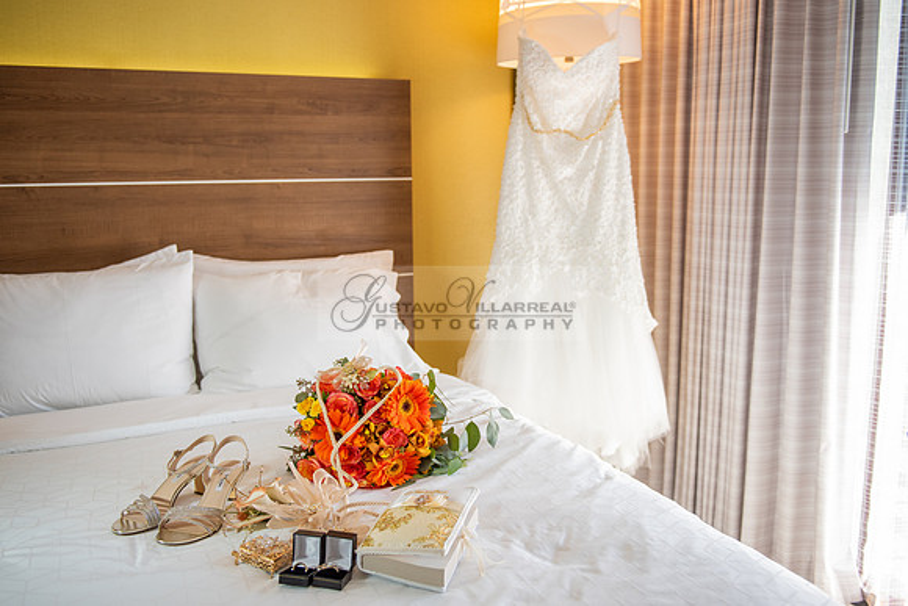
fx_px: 791
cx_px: 441
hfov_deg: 59.7
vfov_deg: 41.9
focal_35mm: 31
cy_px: 302
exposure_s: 1/250
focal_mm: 29
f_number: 2.8
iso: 500
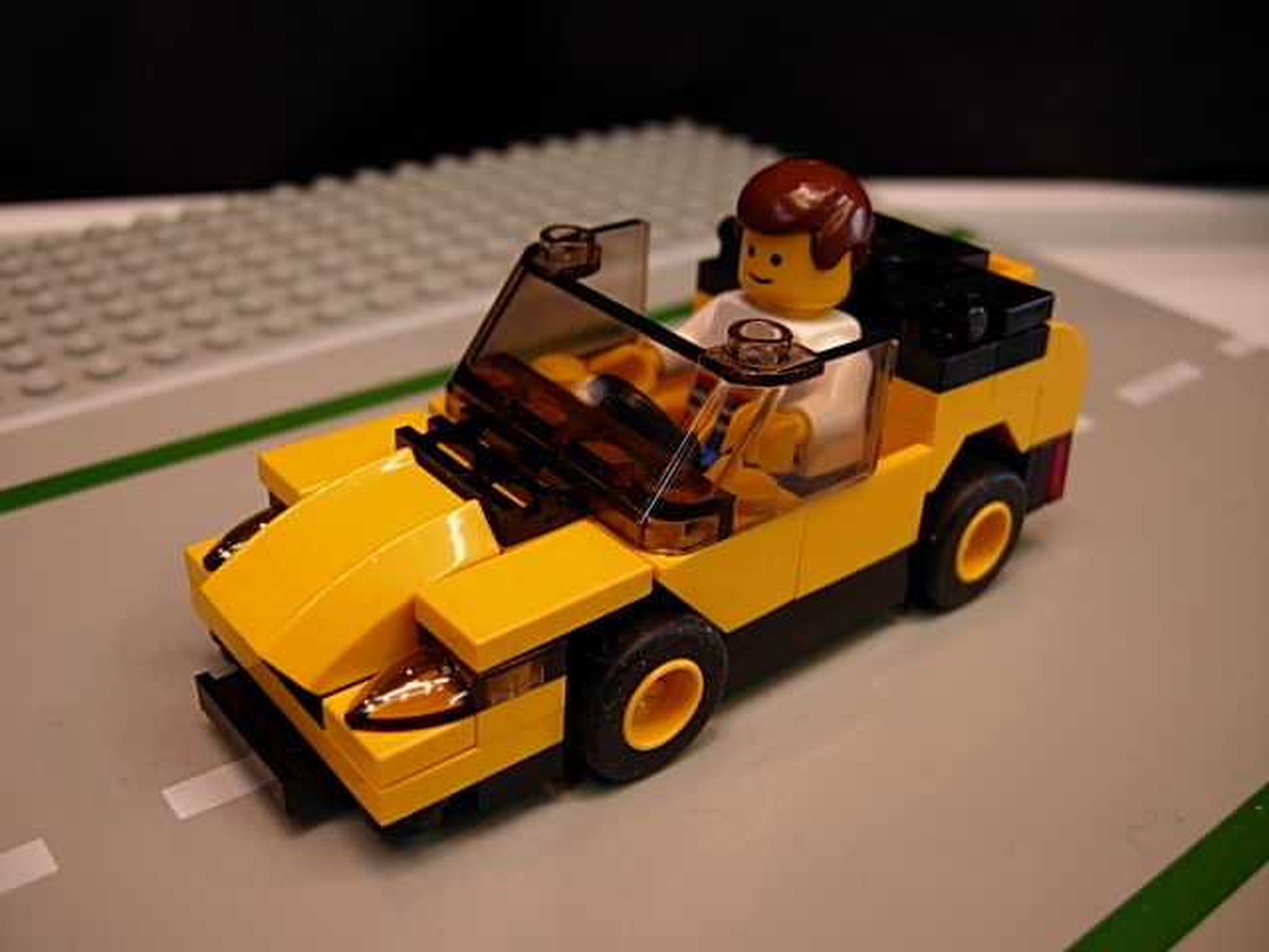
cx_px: 634
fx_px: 1320
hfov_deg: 51.4
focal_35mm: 36
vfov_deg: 39.7
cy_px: 476
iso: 50
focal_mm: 7.5
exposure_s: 1/12.6
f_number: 2.7
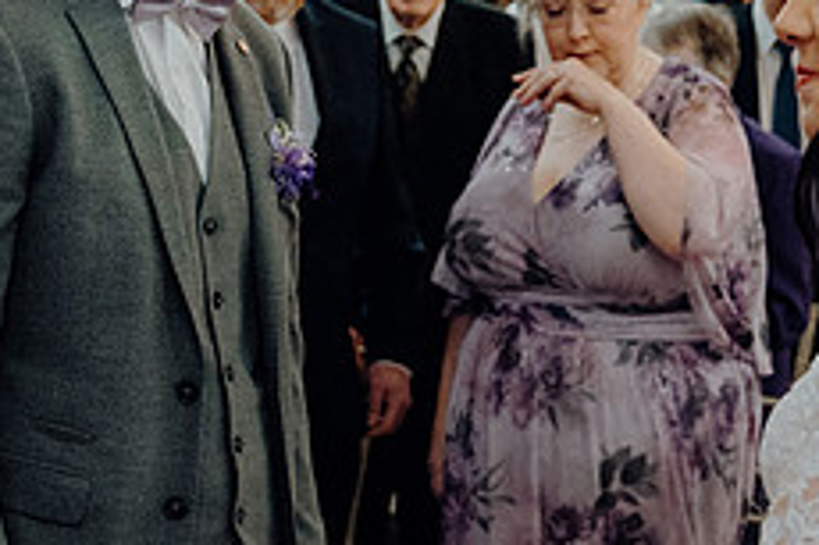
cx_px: 431
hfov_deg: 19.3
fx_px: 2410
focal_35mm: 106
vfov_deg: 12.9
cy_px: 265
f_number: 3.5
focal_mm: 42
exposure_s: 1/200
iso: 5000
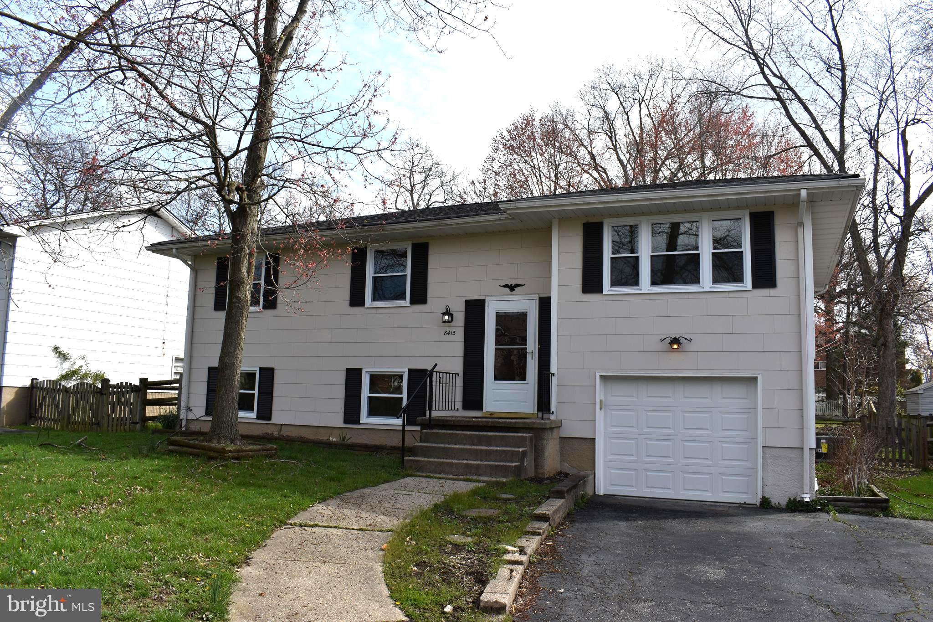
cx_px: 466
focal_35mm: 27
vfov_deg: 47.9
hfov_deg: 67.4
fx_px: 700
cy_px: 311
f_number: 10
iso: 100
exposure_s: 1/200
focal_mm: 18
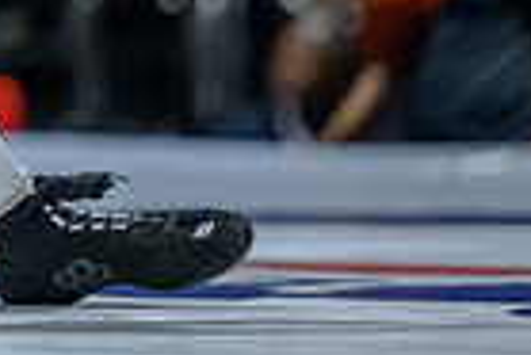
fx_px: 11635
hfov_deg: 2.6
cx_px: -524
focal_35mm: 788
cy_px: -226
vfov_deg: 1.7
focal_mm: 155
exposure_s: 1/640
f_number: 2.8
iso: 7200
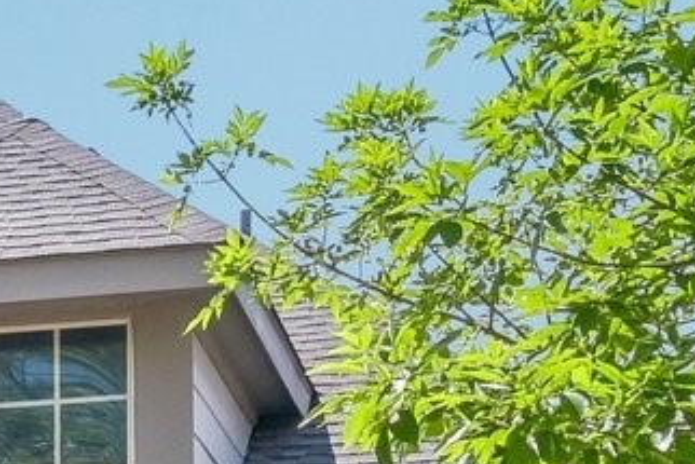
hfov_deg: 10.0
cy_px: 789
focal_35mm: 181
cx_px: -932
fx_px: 3499
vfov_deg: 7.4
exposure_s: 1/800
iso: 400
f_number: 8
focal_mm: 28.5
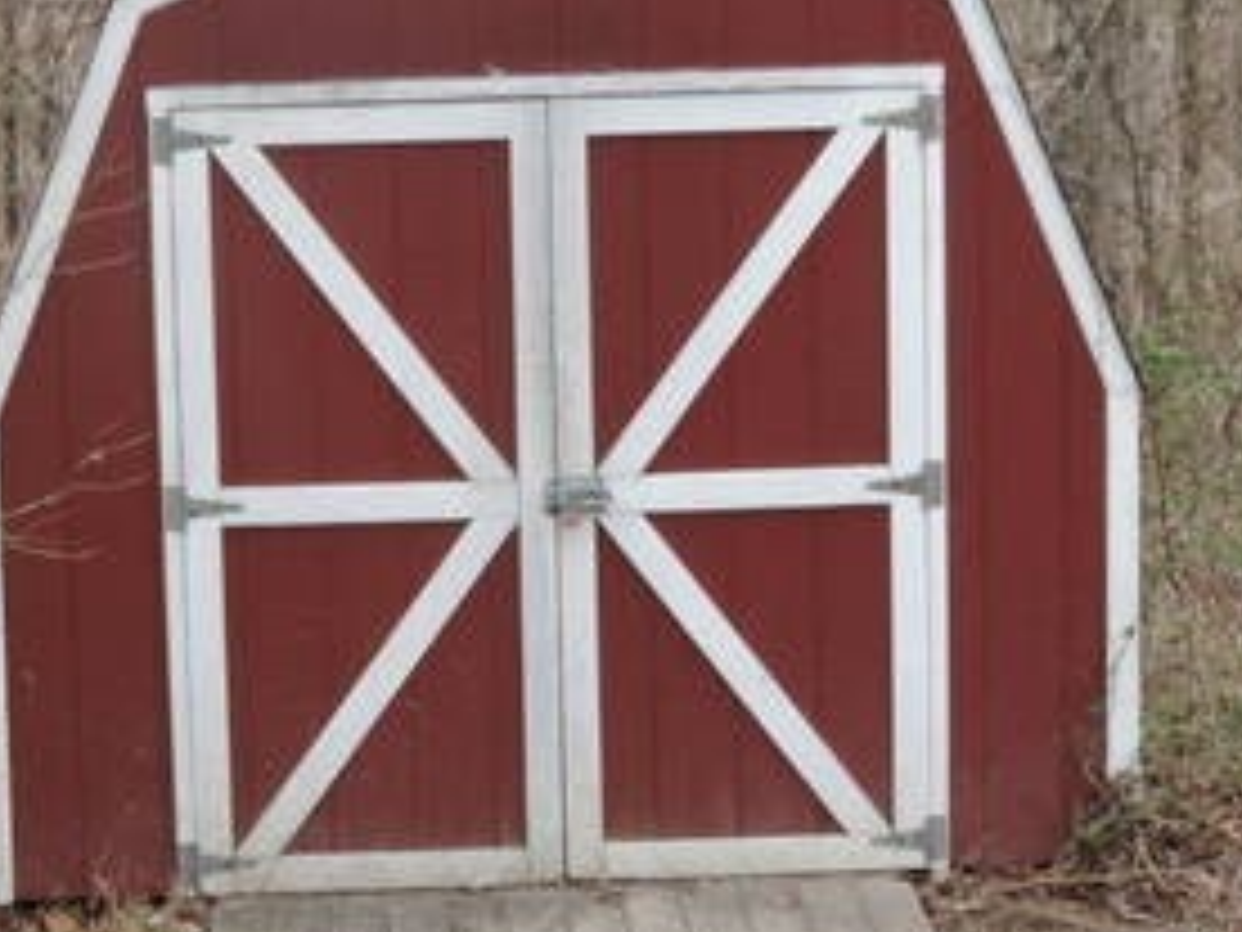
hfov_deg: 14.2
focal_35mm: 139
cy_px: 423
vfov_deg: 10.7
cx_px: 513
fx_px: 4987
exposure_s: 1/200
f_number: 3.7
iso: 80
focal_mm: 10.7
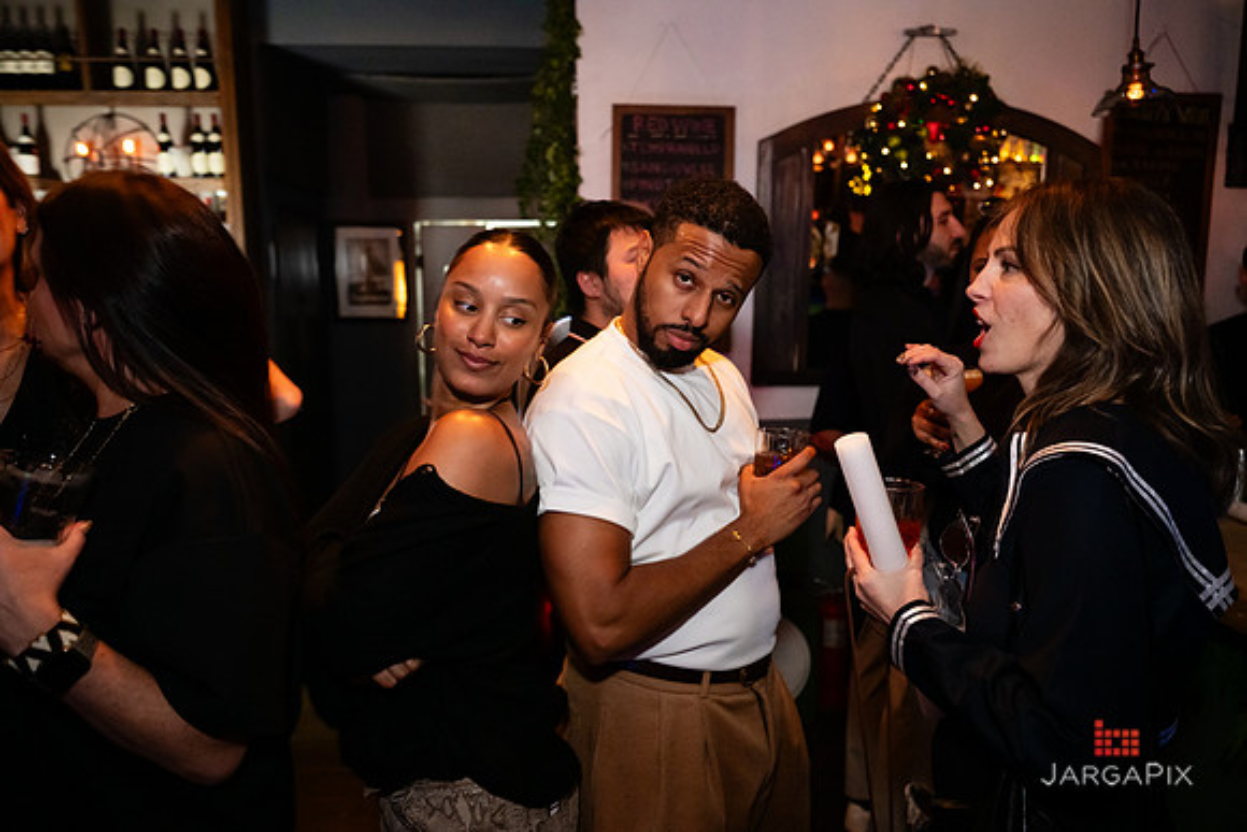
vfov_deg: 49.1
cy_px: 416
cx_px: 624
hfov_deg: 68.8
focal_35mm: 26
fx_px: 910
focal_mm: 26
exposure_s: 1/100
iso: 3200
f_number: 2.8
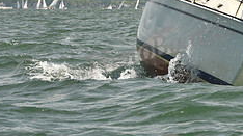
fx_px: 3347
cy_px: -20
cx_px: 288
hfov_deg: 4.1
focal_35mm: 520
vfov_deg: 2.3
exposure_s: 1/800
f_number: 11
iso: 320
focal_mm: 200
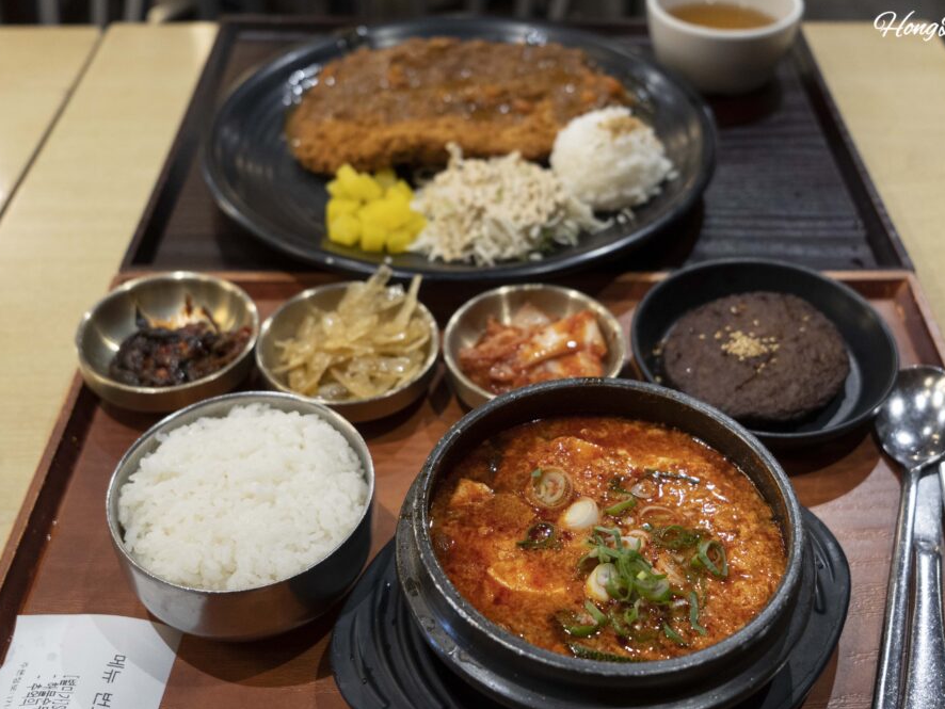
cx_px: 495
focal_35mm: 40
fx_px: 1092
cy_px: 359
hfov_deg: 46.8
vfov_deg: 36.0
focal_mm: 36
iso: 3200
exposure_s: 1/160
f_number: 5
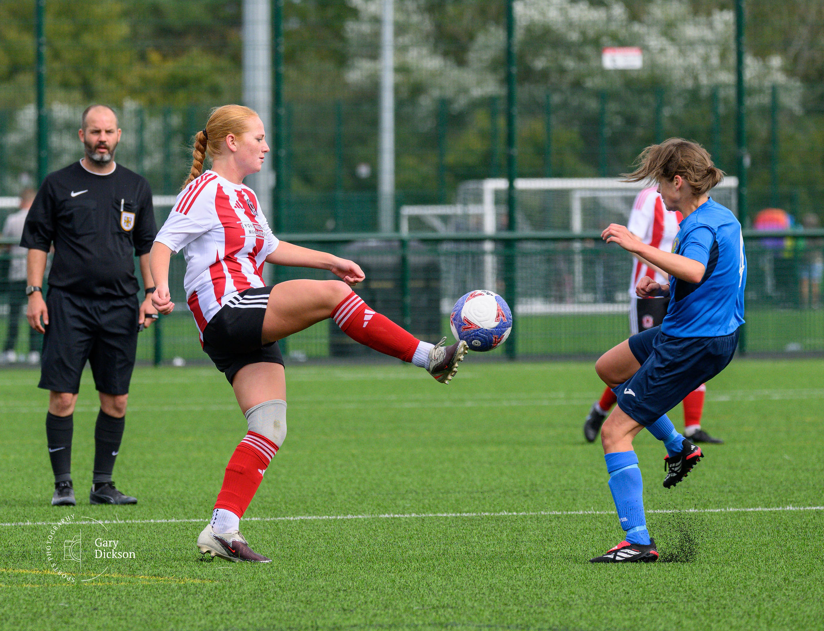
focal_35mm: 465
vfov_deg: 3.2
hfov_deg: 4.2
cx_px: 239
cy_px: 176
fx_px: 11158
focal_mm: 230
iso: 560
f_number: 5
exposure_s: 1/2000
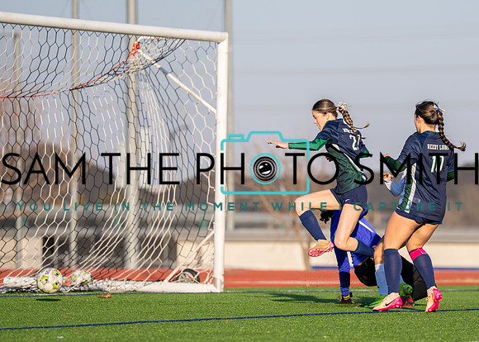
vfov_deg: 4.5
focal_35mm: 317
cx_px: 372
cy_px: 185
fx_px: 4308
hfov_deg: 6.4
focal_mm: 200
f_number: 2.8
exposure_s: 1/2500
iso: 200
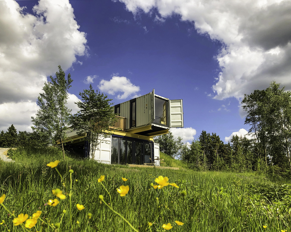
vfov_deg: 48.5
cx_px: 145
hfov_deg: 58.8
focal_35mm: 30
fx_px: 258
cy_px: 118
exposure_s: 1/2000
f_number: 1.8
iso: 20
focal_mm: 4
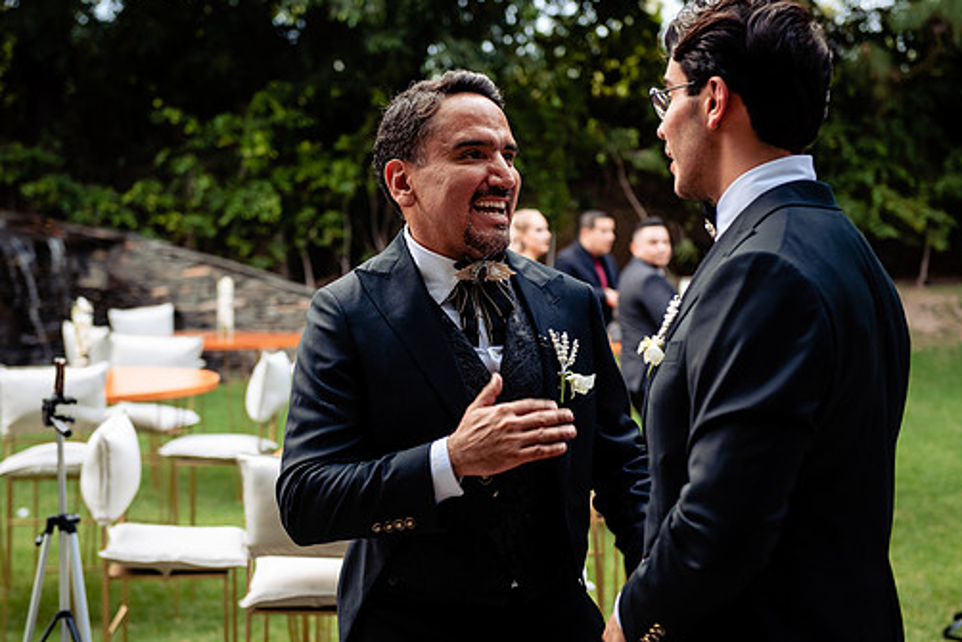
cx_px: 458
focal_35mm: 67
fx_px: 1791
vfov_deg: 20.3
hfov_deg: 30.1
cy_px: 302
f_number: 3.5
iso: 500
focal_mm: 58
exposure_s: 1/125
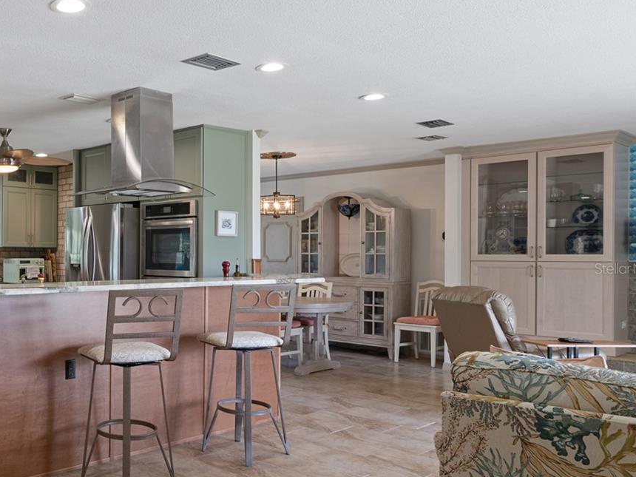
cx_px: 69
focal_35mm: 35
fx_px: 641
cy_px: 268
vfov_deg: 40.7
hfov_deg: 47.6
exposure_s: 1/1.67
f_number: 8
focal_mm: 13
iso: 250
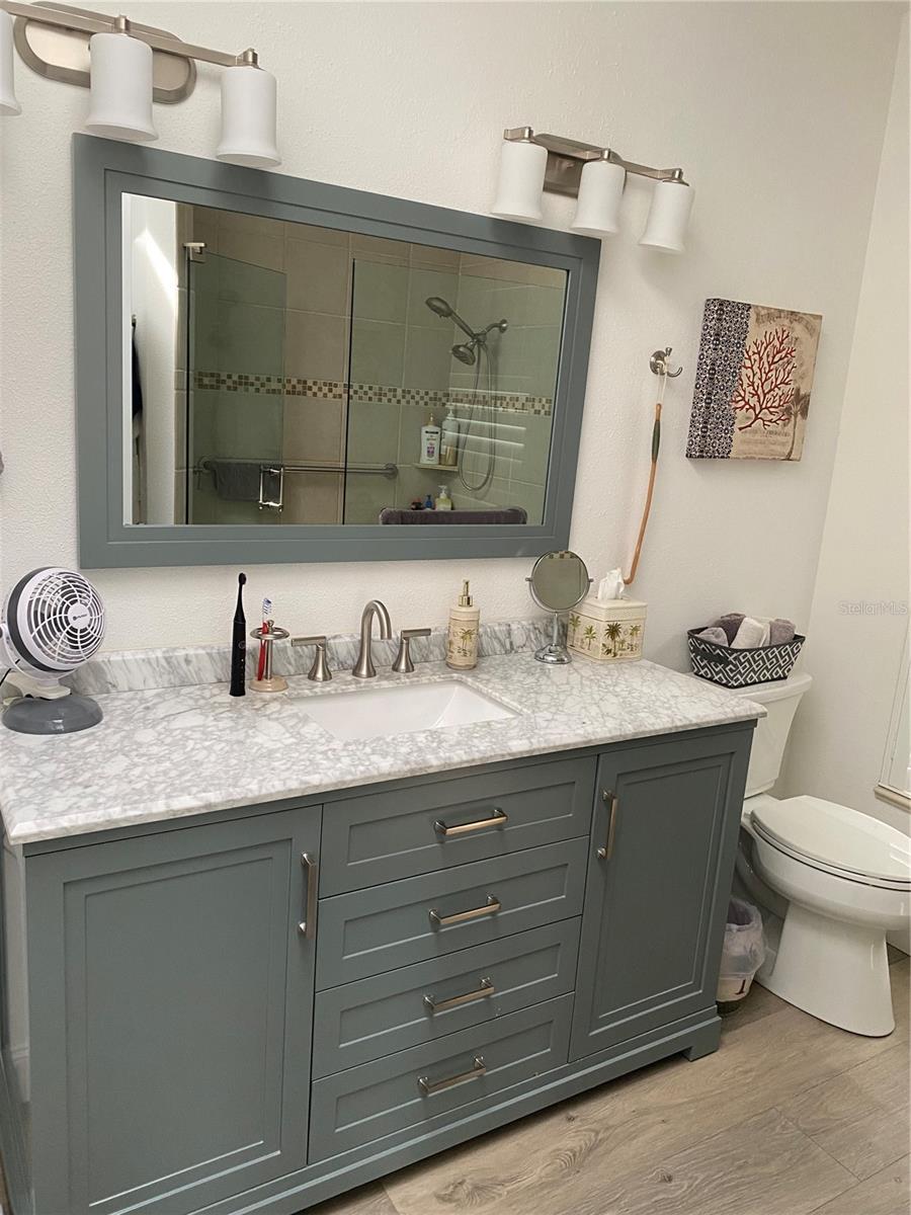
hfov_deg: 53.1
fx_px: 912
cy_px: 608
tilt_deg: -11.0
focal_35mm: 26
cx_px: 456
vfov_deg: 67.3
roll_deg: -5.0
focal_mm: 4.25
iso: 125
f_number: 1.8
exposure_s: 1/71
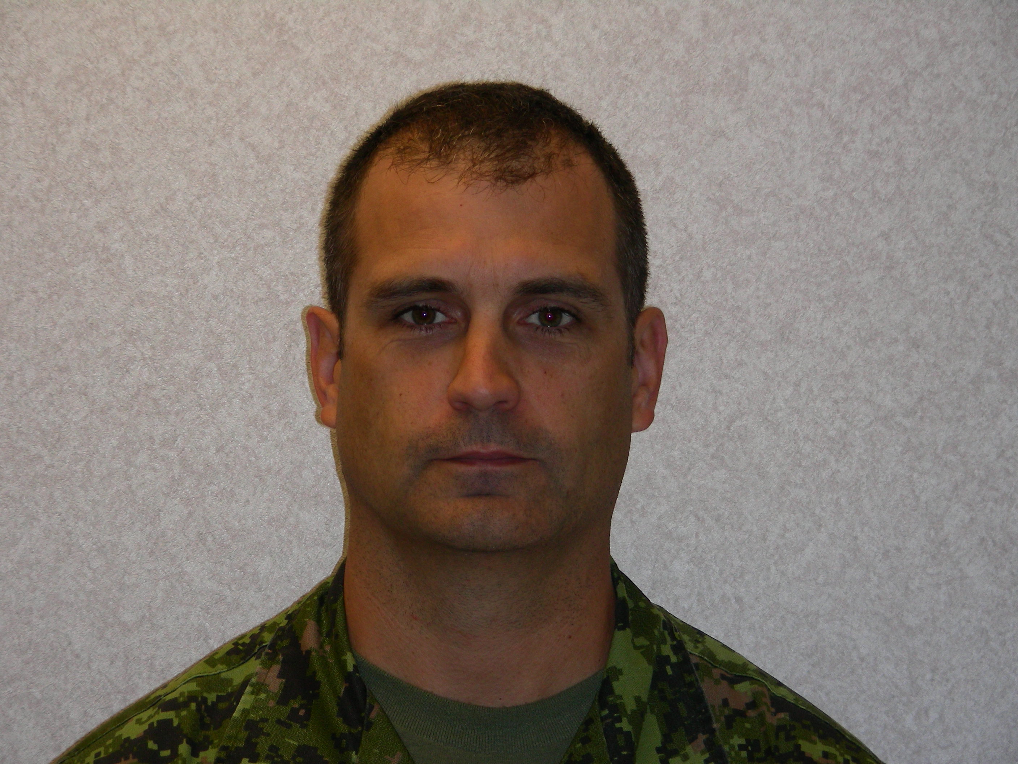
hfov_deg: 17.4
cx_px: 509
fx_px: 3323
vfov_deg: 13.1
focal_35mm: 113
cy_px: 382
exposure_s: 1/120
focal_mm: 18.9
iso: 50
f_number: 3.5
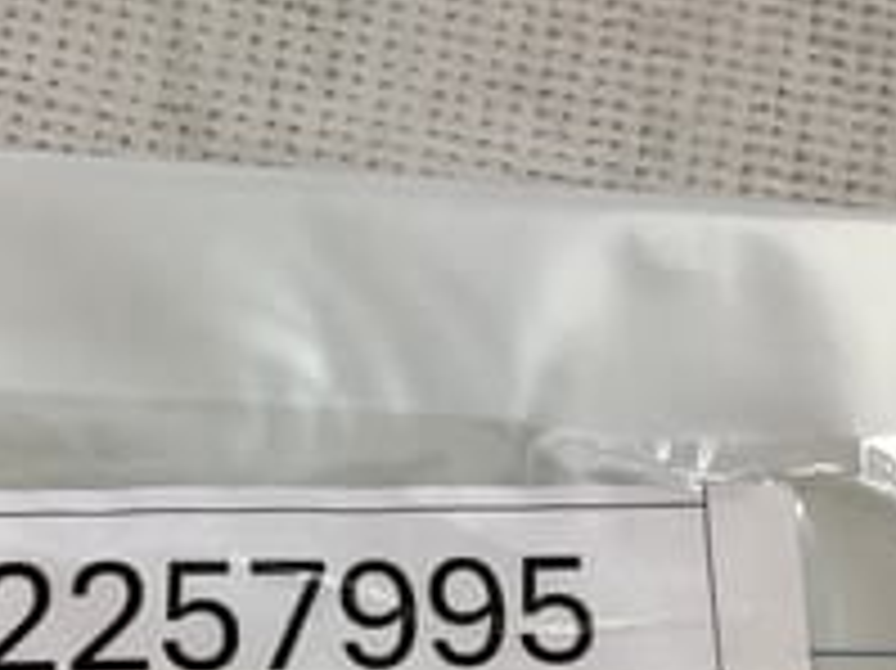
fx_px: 2018
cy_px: 609
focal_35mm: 78
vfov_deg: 18.5
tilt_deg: -73.4
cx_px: 248
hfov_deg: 24.8
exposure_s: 1/50
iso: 125
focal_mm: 3.3
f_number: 2.4
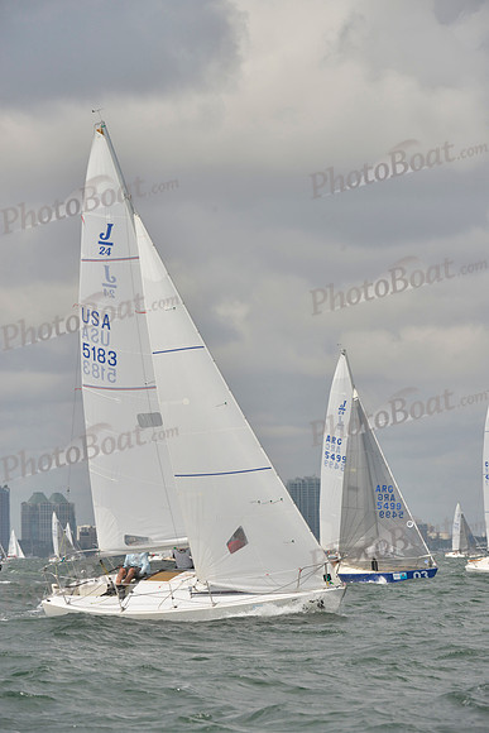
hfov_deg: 6.9
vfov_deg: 10.3
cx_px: 244
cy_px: 366
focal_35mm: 200
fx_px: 4072
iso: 280
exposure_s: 1/1000
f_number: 10
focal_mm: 200
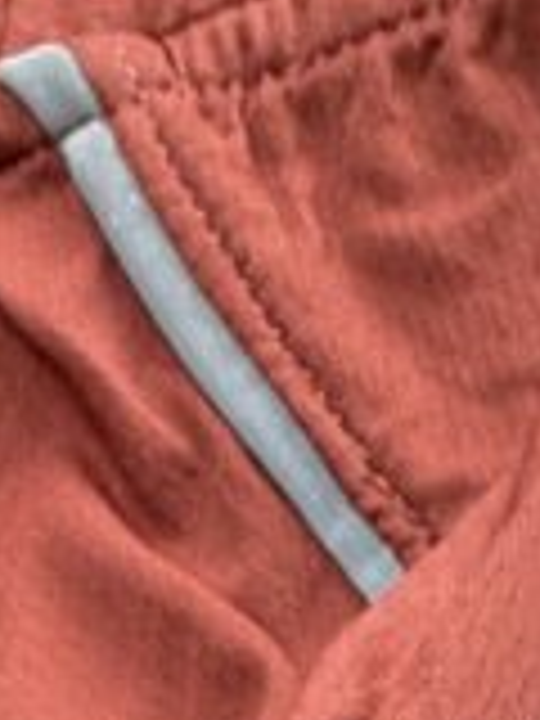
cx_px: -108
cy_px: 1364
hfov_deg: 19.7
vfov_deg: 19.3
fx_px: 1456
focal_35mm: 70
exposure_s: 1/50
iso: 200
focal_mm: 2.22
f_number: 2.2
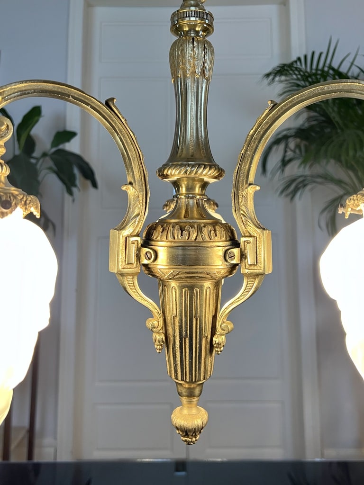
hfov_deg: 53.1
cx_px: 182
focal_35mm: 26
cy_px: 242
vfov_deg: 67.3
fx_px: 365
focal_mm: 5.7
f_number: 1.5
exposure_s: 1/50
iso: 80
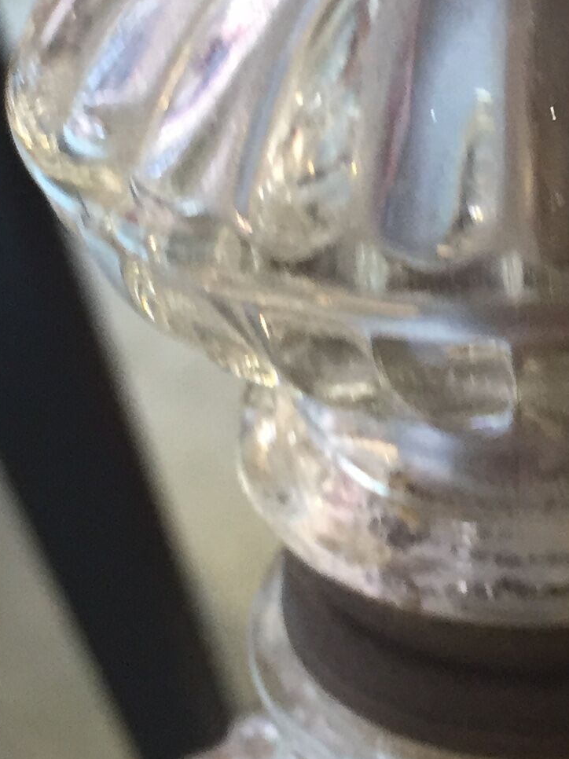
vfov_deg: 19.4
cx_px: 598
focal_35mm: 98
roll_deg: +2.1
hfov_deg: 14.8
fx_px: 2149
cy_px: -28
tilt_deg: -23.3
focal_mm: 4.15
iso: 80
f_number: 2.2
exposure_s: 1/33
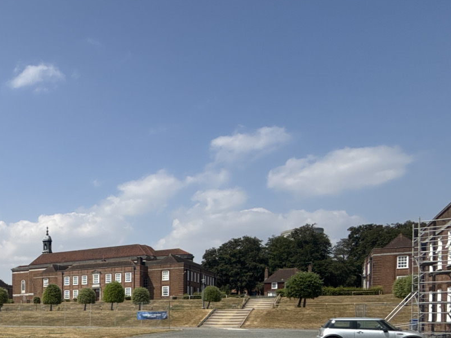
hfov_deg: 42.3
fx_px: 456
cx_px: -37
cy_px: 329
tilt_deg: -0.9
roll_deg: +0.2
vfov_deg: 37.0
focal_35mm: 35
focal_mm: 2.22
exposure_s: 1/2976
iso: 50
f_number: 2.2
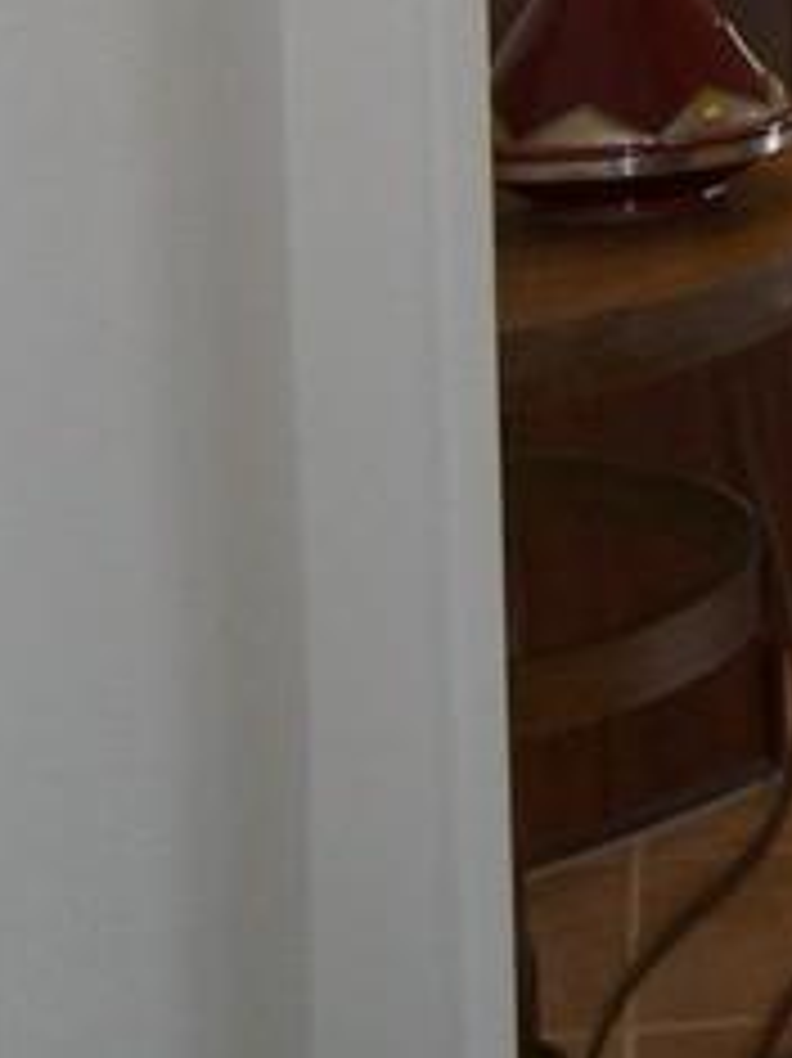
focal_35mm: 148
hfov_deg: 9.5
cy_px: -653
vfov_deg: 12.5
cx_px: 1467
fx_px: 4519
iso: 100
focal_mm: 7.2
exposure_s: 1/30
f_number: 3.2
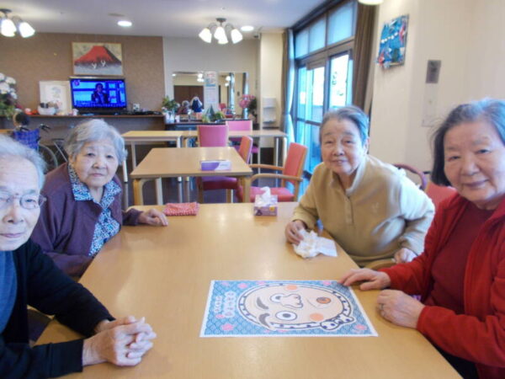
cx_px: 252
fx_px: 379
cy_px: 190
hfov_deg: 67.3
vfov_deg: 53.1
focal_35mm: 26
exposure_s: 1/25
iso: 140
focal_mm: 4.6
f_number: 3.2
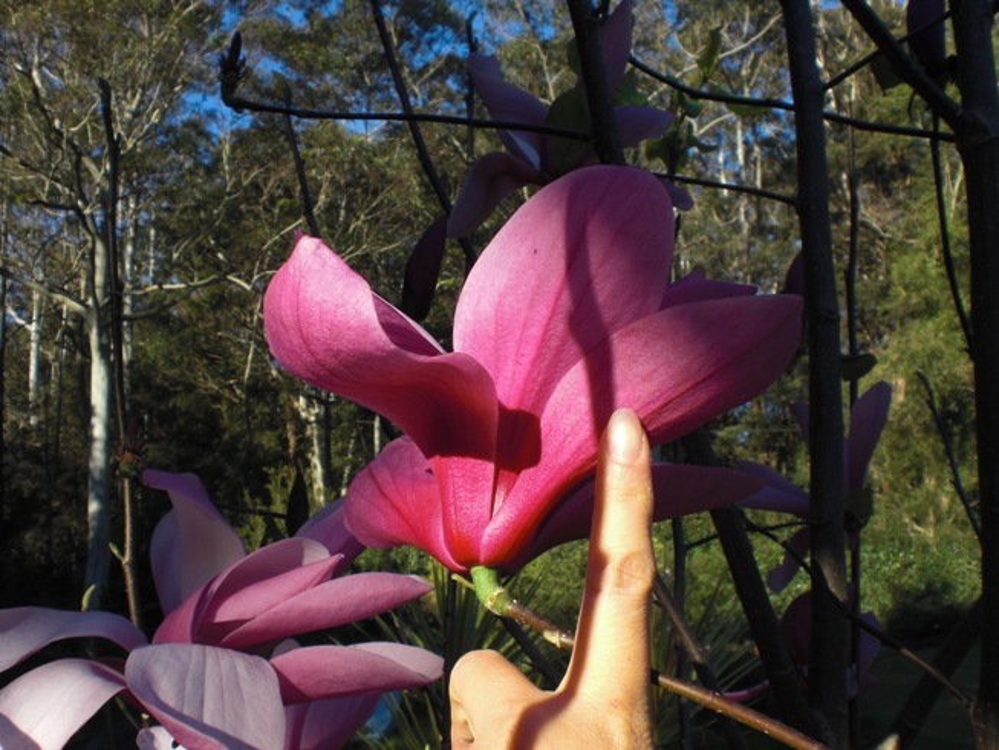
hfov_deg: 49.0
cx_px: 500
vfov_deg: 37.7
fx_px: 1097
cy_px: 375
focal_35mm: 38
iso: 64
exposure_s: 1/200
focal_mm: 6.3
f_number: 5.6
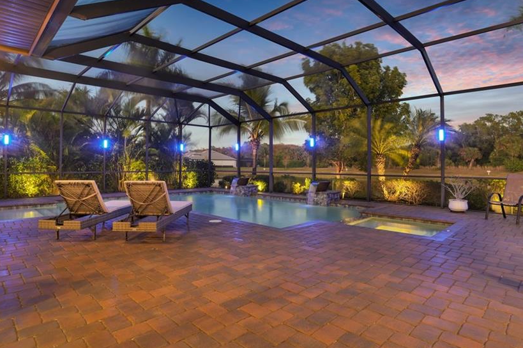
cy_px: 169
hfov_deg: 84.0
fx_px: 290
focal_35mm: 20
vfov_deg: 61.9
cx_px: 258
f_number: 9
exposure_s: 3.2
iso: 200
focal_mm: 16
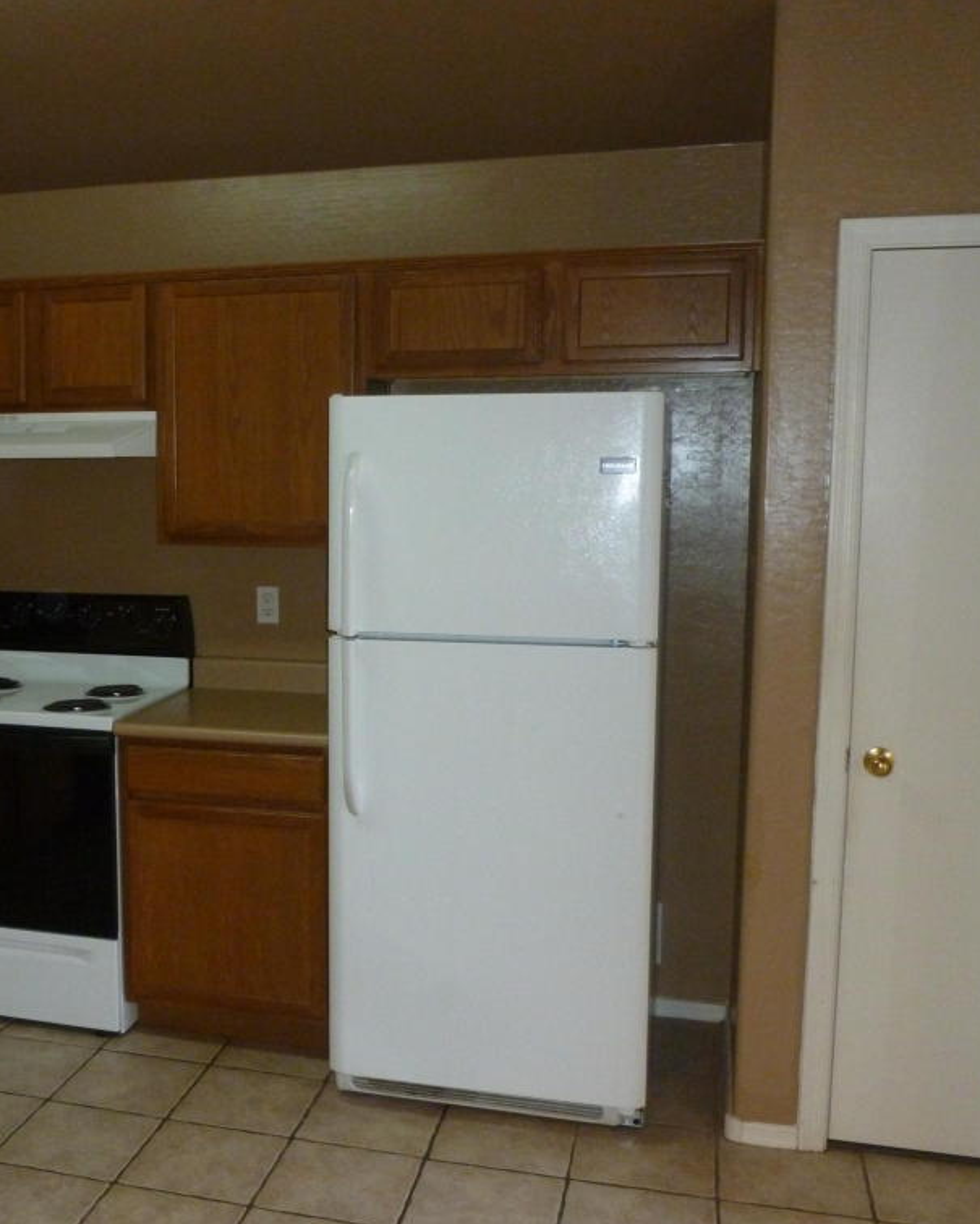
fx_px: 1341
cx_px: 246
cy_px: 618
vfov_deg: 49.1
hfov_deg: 39.1
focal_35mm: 37
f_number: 3.3
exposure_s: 1/60
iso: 400
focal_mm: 5
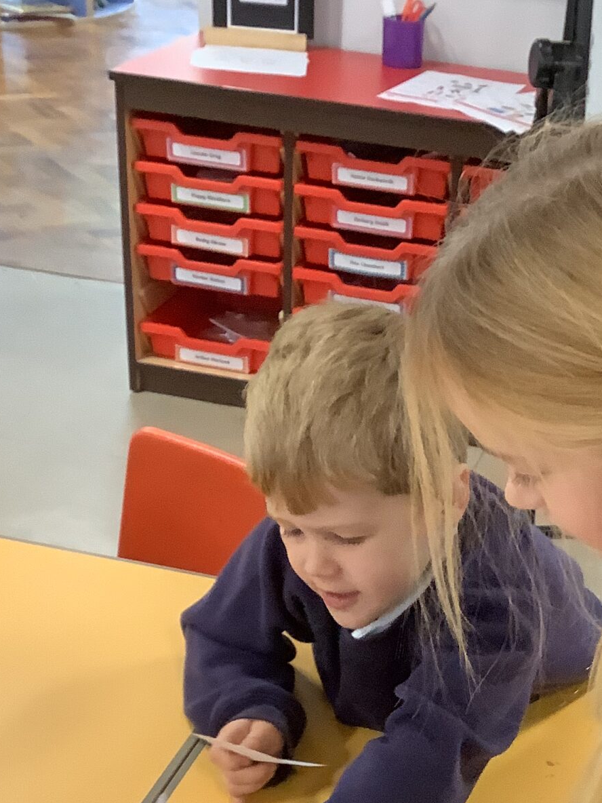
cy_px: 748
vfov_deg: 27.7
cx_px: 479
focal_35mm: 67
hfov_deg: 21.7
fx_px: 1554
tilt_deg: -34.5
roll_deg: -5.2
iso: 320
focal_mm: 3.3
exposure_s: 1/60
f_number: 2.4
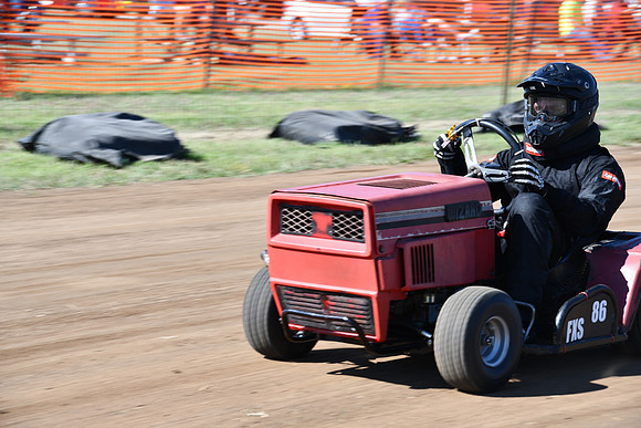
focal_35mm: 135
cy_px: 214
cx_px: 320
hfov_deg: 15.2
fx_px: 2404
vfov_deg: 10.2
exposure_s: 1/250
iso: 180
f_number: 8
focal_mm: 90
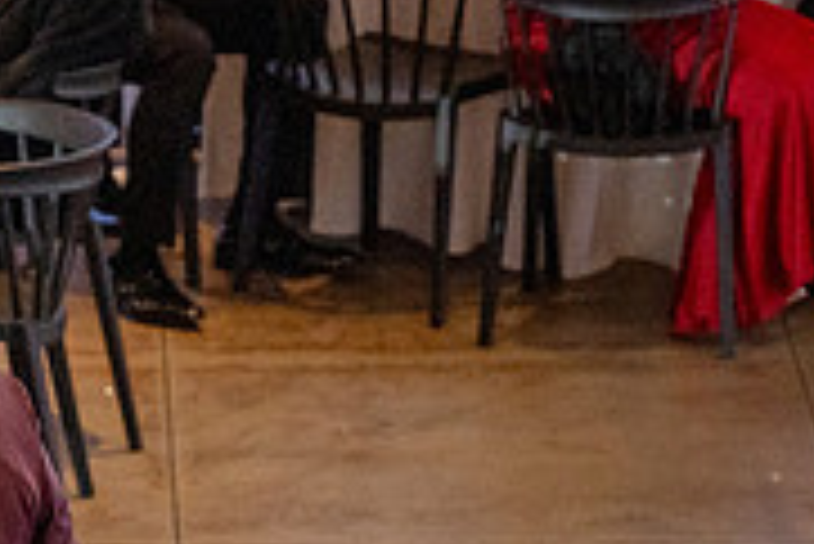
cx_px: -189
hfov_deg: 5.3
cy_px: 780
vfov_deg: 3.6
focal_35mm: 384
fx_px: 8689
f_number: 4
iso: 3200
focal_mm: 120
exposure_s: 1/200
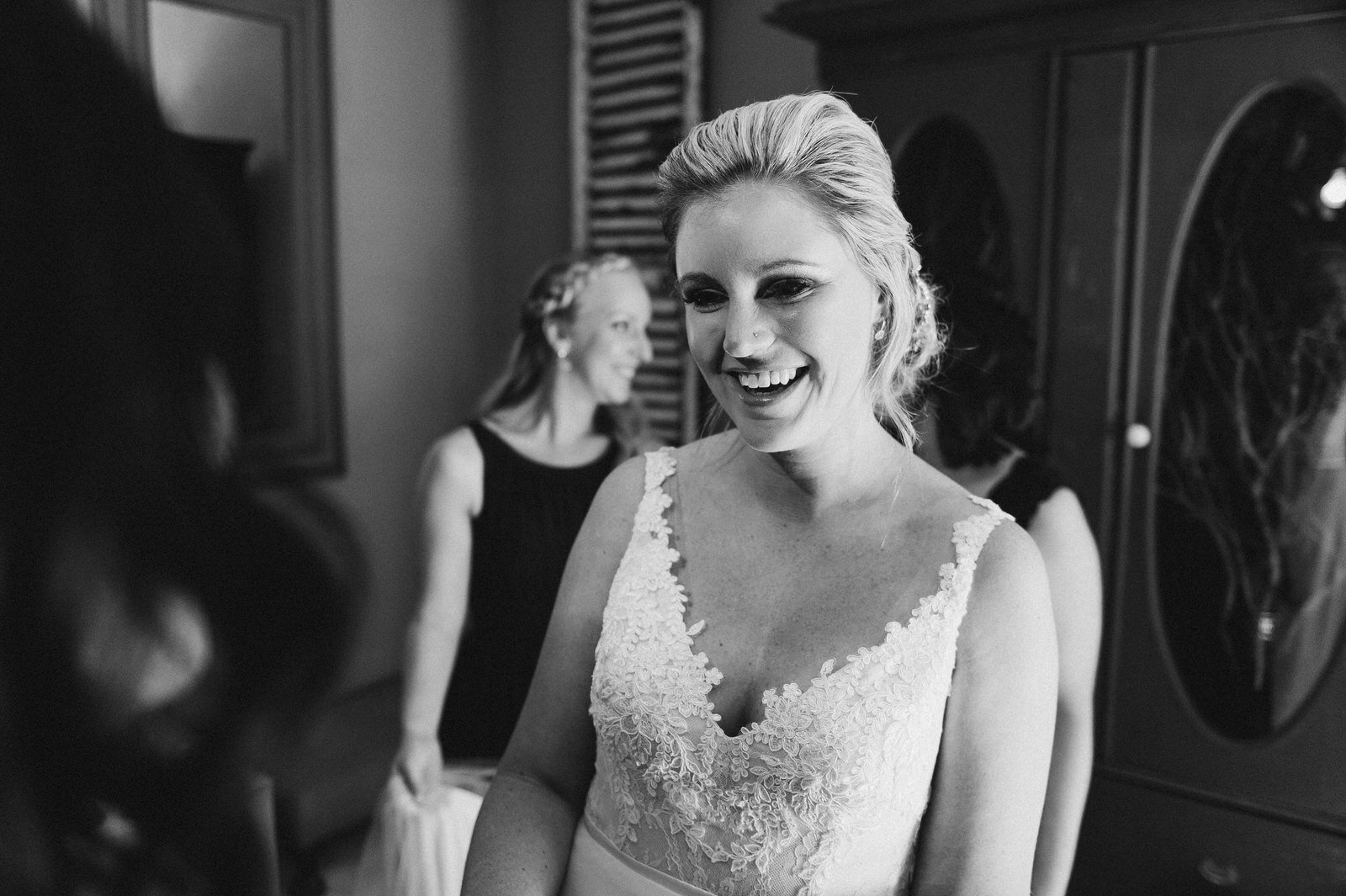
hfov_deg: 63.7
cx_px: 673
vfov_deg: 44.9
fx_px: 1084
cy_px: 448
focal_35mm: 29
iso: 500
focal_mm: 29
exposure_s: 1/125
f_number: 2.8
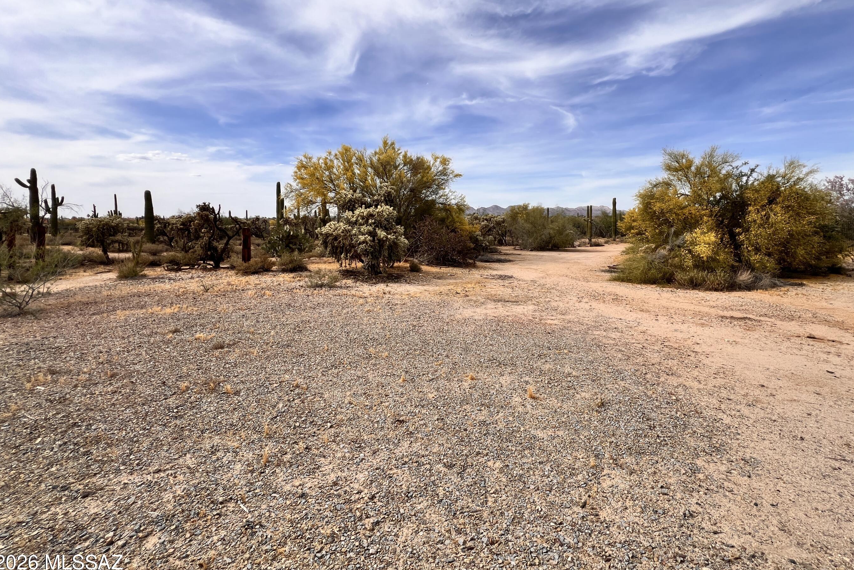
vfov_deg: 76.8
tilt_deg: -3.2
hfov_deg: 100.3
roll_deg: -0.4
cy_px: 239
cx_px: 452
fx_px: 356
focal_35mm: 15
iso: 32
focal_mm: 1.57
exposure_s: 1/1698
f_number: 1.8
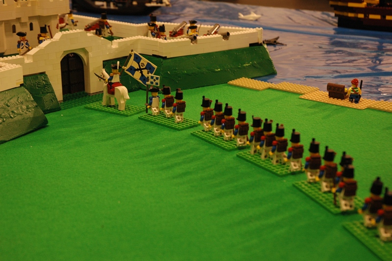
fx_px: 751
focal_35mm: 69
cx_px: 196
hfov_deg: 29.3
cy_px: 130
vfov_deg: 19.7
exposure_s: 1/40
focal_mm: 46
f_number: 5.6
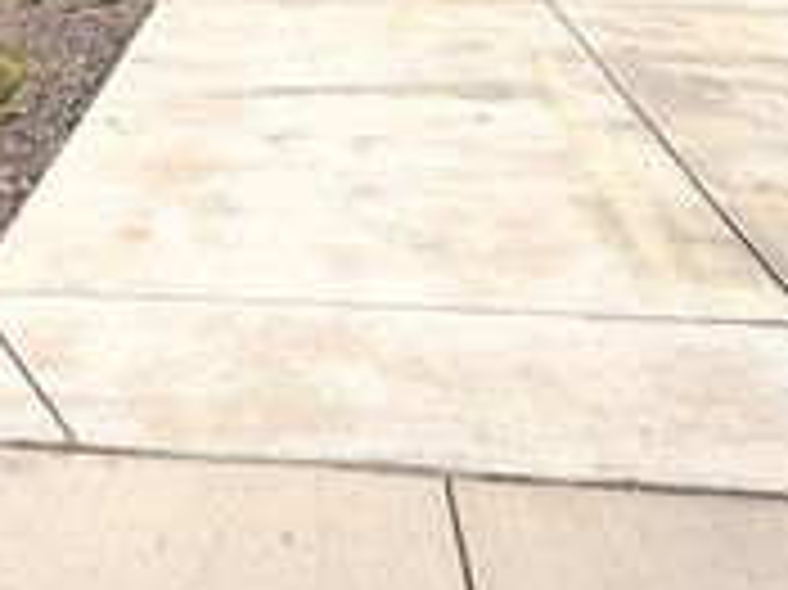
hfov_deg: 45.5
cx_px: 216
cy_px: -137
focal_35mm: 40
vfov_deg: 30.0
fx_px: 910
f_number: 2.2
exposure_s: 1/1312
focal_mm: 2.22
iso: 20
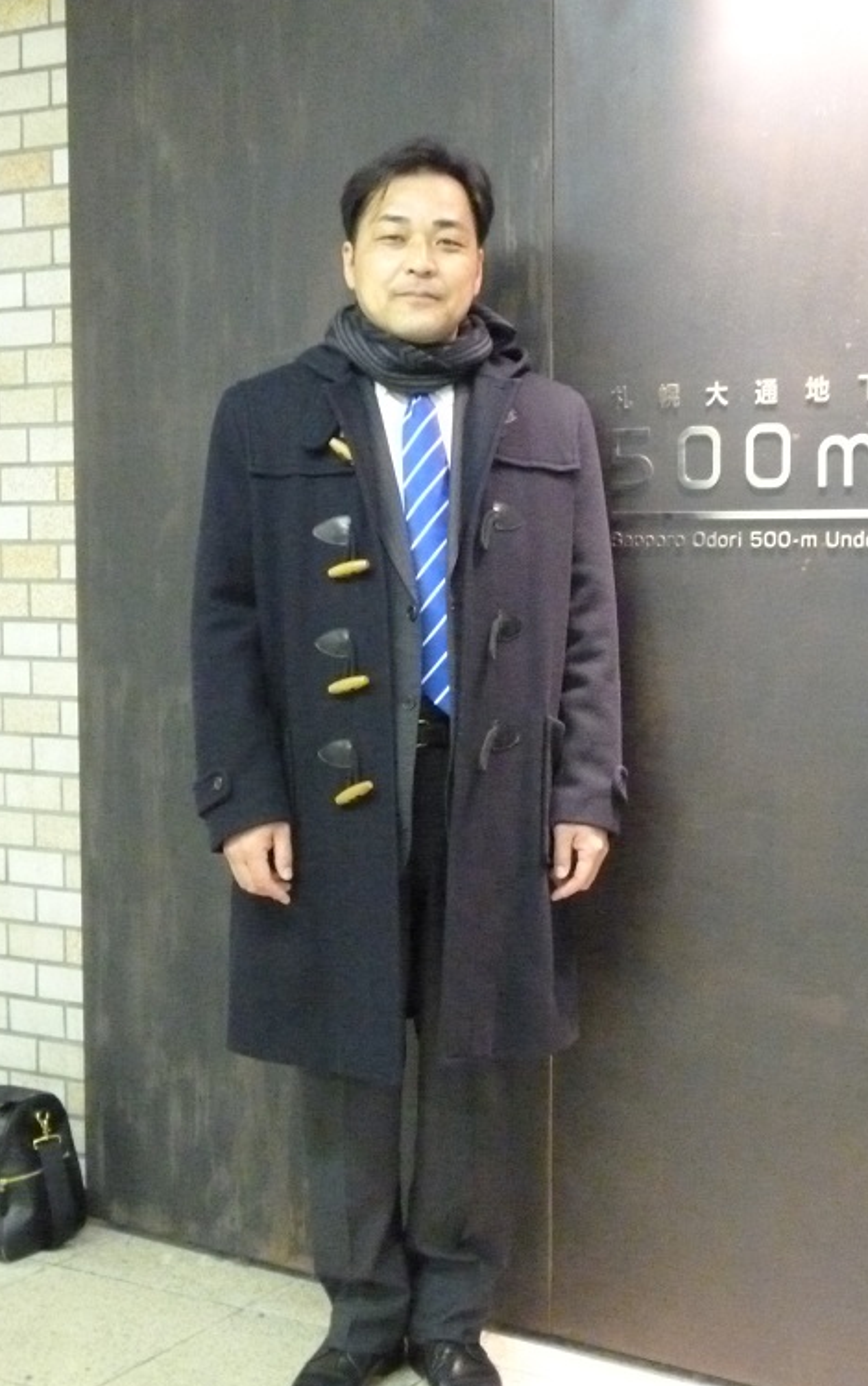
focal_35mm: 52
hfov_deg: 24.9
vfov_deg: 38.9
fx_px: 1966
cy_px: 703
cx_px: 506
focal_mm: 6.4
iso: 1250
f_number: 3.5
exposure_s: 1/15
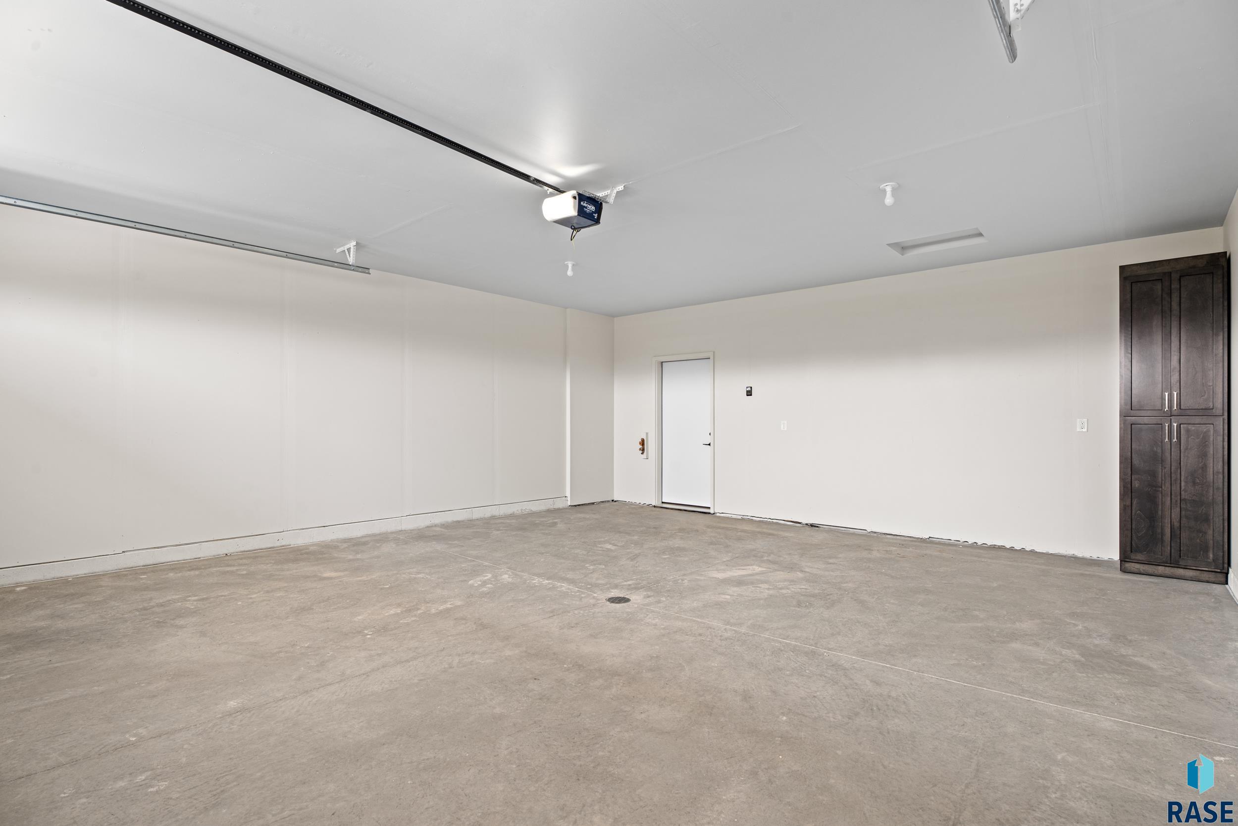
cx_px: 619
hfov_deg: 91.6
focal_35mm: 18
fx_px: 602
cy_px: 413
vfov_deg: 68.9
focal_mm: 17.5
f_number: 9
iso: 250
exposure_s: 1/2.5
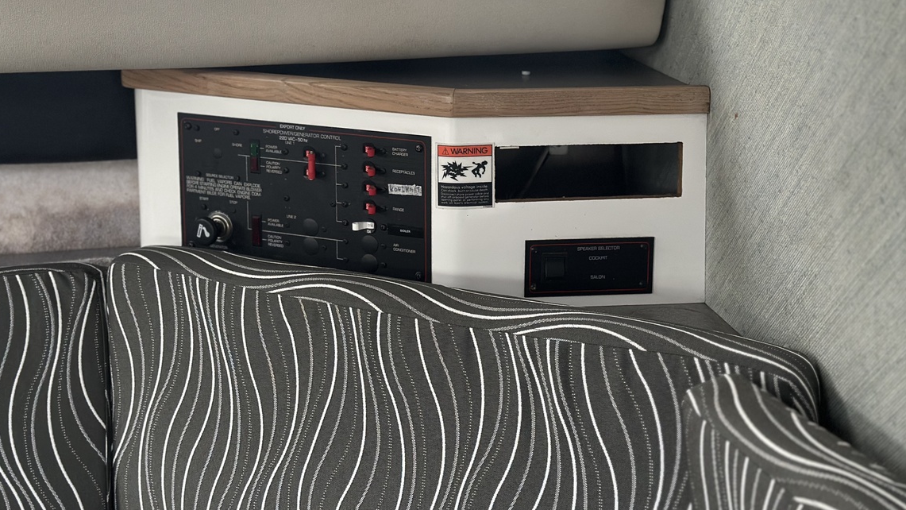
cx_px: 447
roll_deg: +0.1
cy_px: 175
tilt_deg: -15.4
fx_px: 1321
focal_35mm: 55
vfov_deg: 21.8
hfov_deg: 37.8
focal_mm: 6.86
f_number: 1.78
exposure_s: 1/50
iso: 400
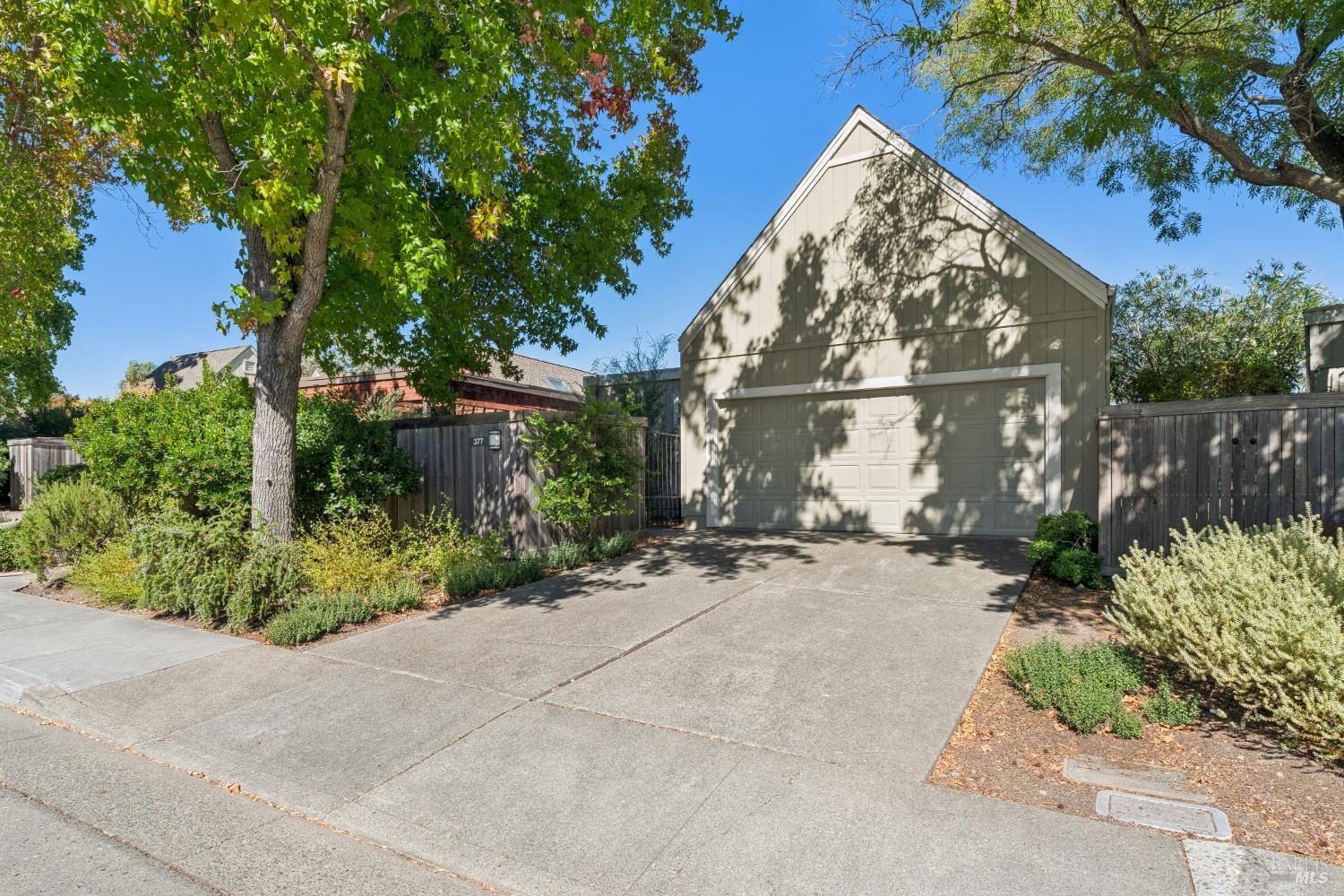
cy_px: 448
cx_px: 672
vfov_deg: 64.6
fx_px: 709
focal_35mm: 19
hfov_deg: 86.9
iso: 320
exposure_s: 1/320
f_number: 11
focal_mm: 19
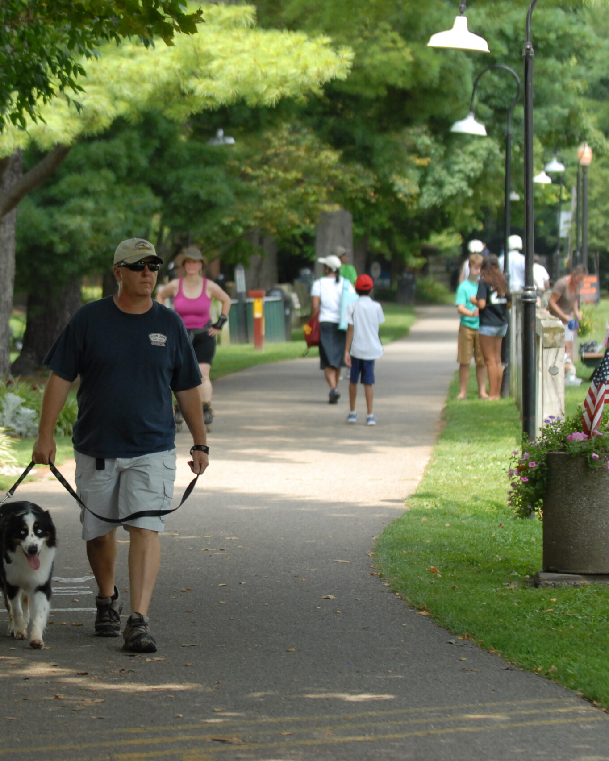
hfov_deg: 9.7
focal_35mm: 159
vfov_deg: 12.2
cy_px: 380
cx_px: 122
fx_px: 3576
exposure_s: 1/1250
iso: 400
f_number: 2.8
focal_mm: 75
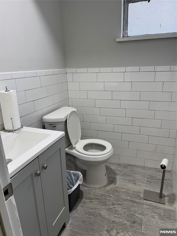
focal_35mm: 24
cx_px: 88
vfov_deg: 71.6
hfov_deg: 56.8
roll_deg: +2.8
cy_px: 118
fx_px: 164
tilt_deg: -19.1
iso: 100
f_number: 1.78
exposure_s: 1/120
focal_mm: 6.76
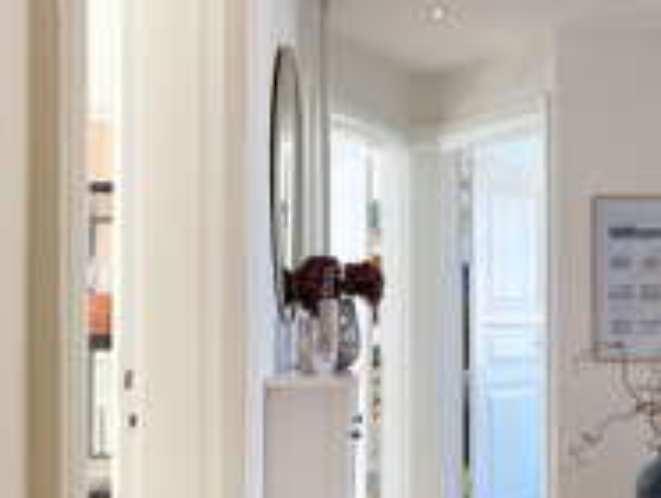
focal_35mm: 52
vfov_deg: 27.9
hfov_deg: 35.6
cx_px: 530
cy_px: 327
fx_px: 994
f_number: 1.8
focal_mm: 4.25
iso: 125
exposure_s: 1/100
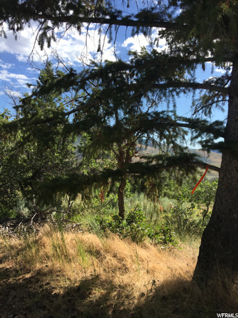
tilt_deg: +1.1
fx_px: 266
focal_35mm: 29
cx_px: 119
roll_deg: +1.7
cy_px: 159
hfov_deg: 48.2
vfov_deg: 61.7
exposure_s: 1/1183
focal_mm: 4.15
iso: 25
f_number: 2.2
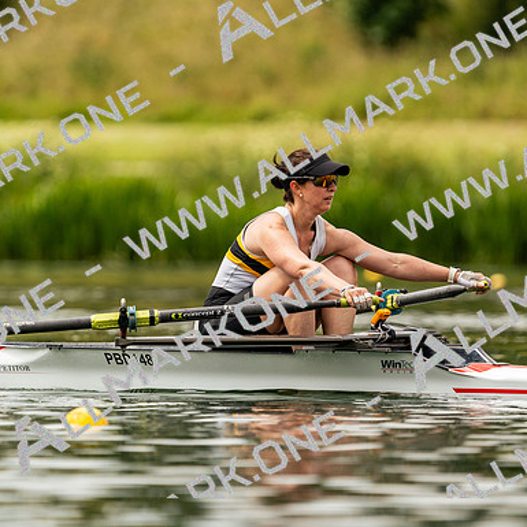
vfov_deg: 2.7
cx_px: 293
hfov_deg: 2.7
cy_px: 264
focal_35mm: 656
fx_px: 11299
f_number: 6.3
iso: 320
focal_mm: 512
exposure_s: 1/2000
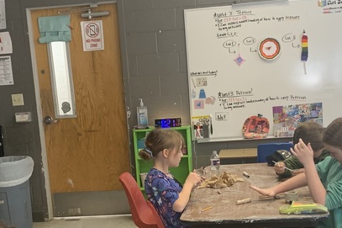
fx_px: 646
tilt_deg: -9.8
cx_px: 171
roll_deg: +5.2
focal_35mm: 68
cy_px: 193
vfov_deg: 19.7
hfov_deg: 29.7
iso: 100
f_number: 1.8
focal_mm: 4.25
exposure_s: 1/60
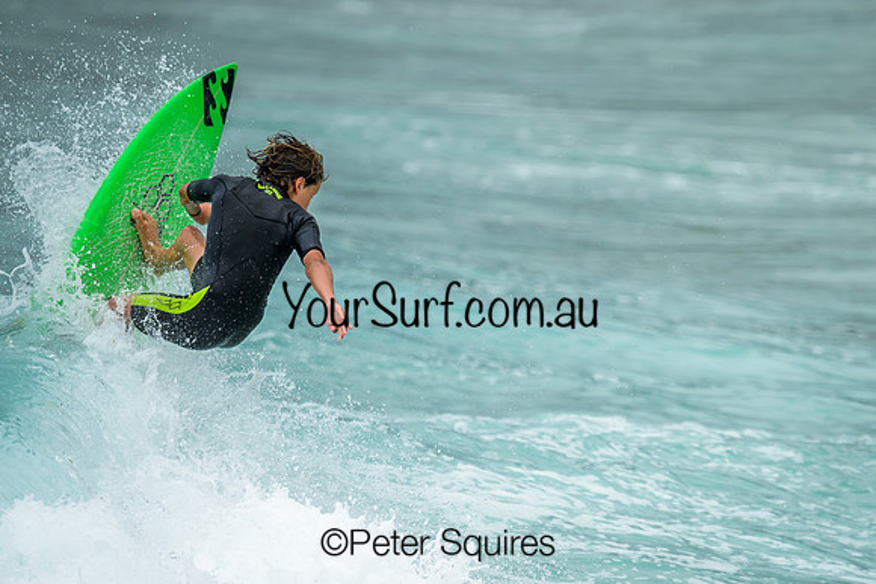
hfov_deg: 1.9
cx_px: 602
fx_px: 26765
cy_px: 401
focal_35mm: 1100
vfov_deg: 1.3
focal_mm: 800
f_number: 6.3
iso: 180
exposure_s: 1/2000
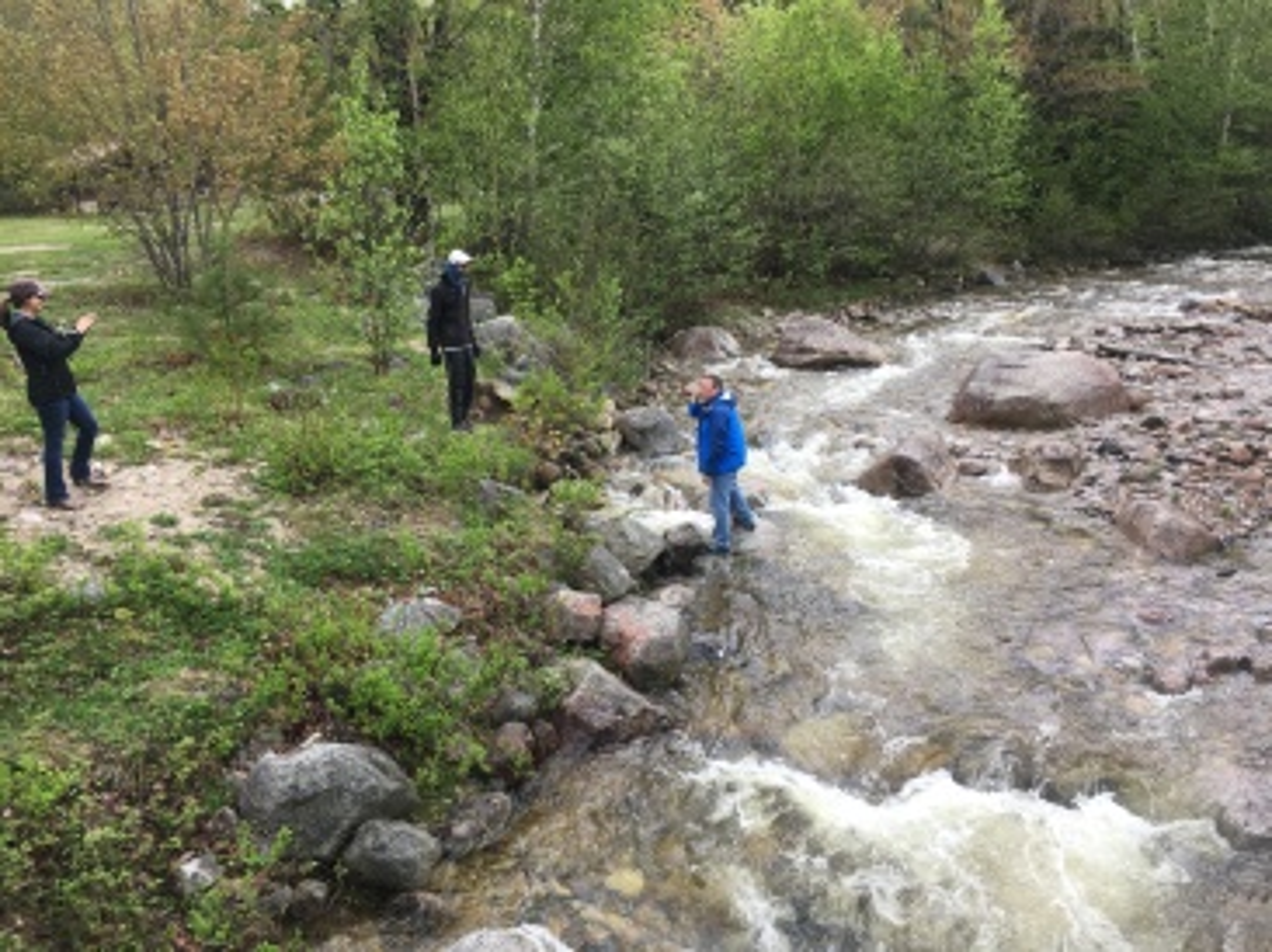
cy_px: 476
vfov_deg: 48.2
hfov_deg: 61.7
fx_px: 1065
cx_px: 636
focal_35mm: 29
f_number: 2.2
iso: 25
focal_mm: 4.15
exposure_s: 1/120
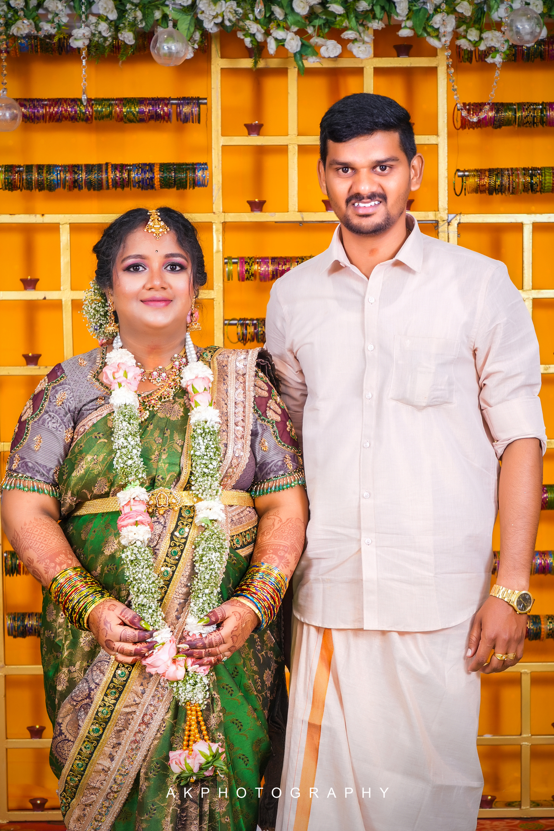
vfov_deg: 23.9
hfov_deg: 16.1
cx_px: 277
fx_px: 1962
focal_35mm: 85
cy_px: 416
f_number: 1.8
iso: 250
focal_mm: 85
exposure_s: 1/160
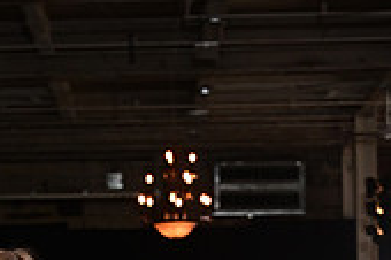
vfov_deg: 5.5
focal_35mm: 239
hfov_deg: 8.6
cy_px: 663
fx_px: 2593
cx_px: 32
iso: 1000
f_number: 6.3
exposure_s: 1/125
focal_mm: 70
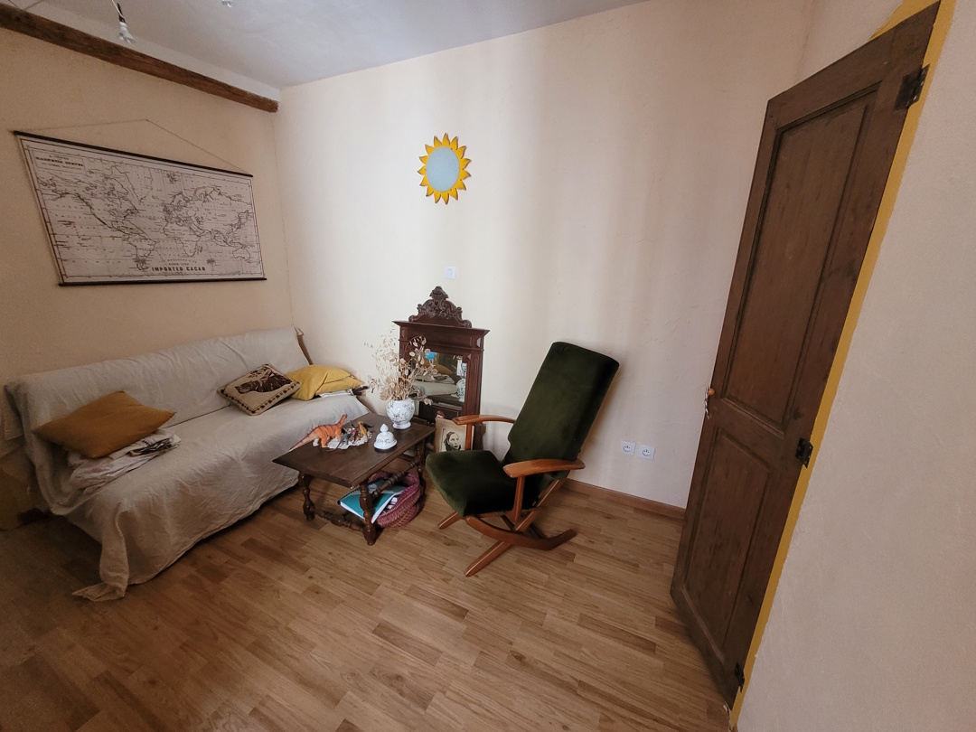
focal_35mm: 13
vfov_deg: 89.9
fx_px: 367
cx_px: 488
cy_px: 366
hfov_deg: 106.2
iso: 320
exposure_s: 1/33
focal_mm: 1.74
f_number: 2.2
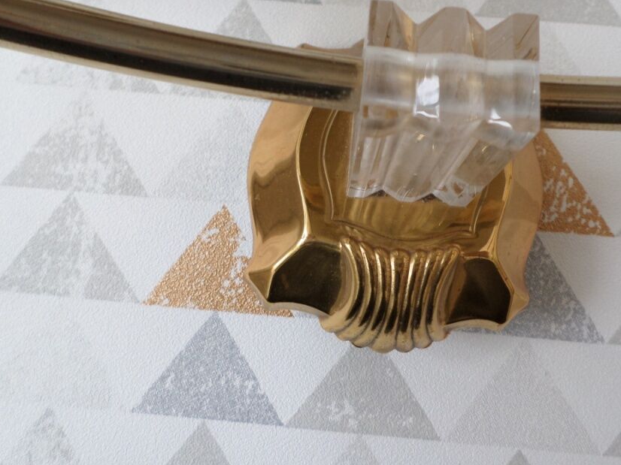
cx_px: 349
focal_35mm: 31
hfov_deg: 58.2
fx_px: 556
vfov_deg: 45.2
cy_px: 191
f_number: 2.5
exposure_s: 1/45
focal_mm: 4.5
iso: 80
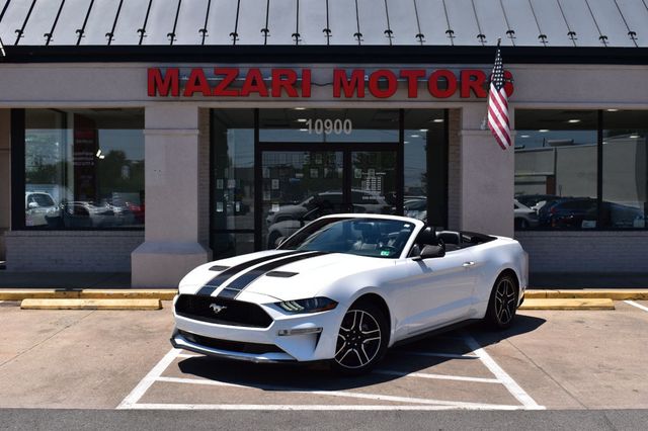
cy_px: 216
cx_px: 324
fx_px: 810
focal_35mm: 45
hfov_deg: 43.6
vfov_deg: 29.8
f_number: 11
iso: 280
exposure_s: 1/500
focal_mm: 30
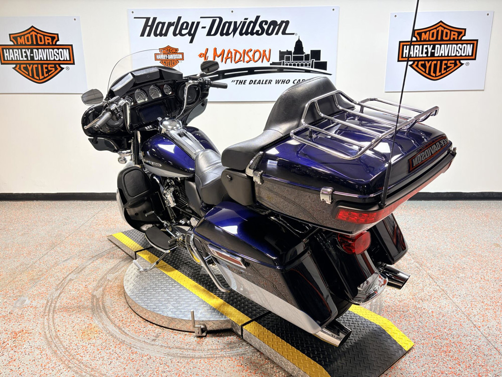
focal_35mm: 26
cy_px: 188
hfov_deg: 67.3
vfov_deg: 53.1
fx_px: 377
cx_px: 251
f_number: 1.6
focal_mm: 5.96
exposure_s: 1/120
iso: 64
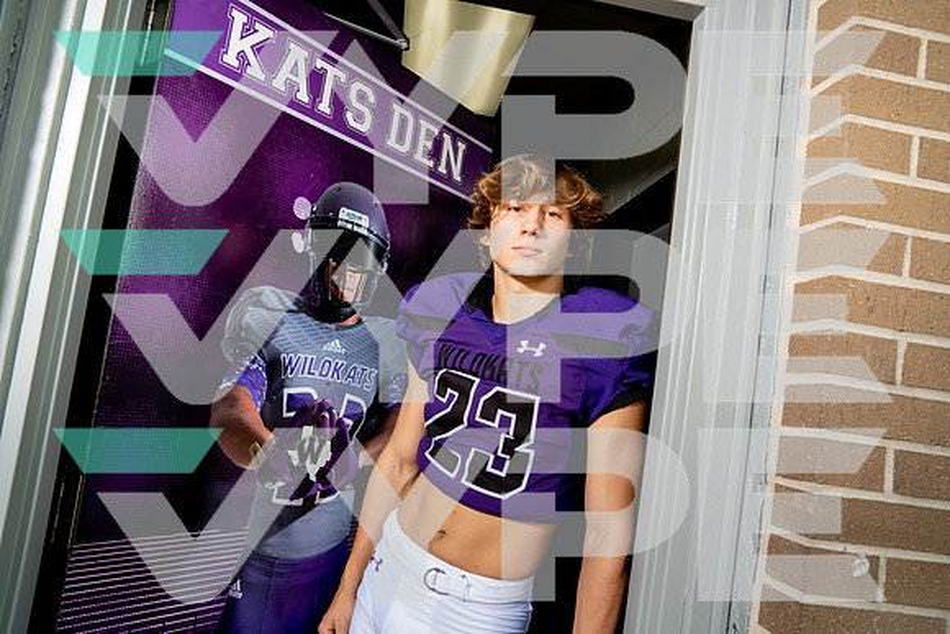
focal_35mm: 26
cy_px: 317
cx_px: 475
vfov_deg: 49.6
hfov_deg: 69.4
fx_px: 686
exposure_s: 1/250
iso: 200
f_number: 5.6
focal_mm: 26
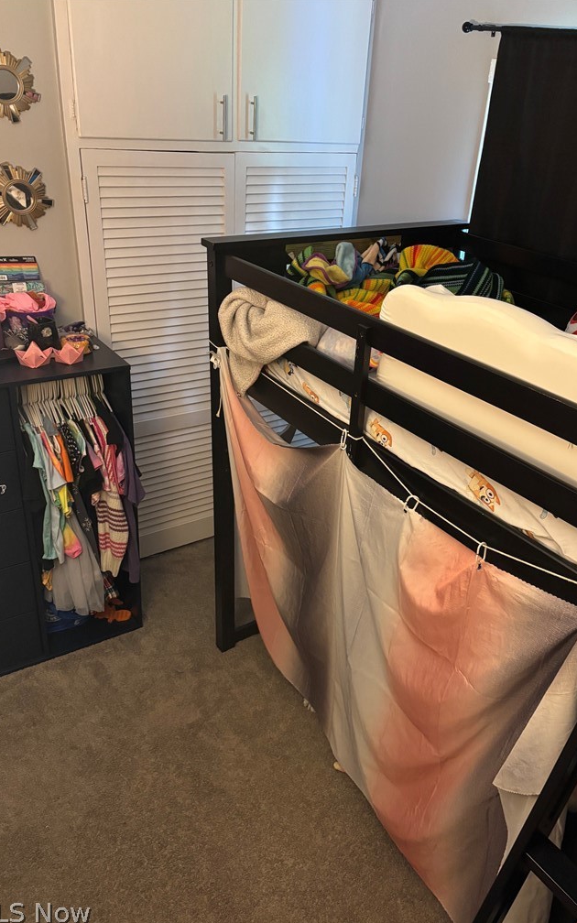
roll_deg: -4.7
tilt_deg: -32.0
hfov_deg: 44.5
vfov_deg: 66.5
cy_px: 465
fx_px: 704
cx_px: 316
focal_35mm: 28
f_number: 1.6
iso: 500
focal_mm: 5.96
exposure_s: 1/30
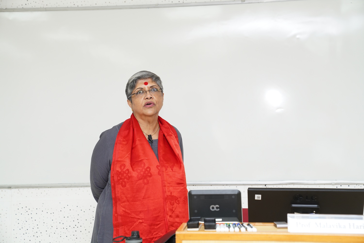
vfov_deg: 19.5
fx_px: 708
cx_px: 182
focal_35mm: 70
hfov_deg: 28.8
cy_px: 122
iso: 800
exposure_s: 1/200
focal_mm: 70
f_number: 4.5
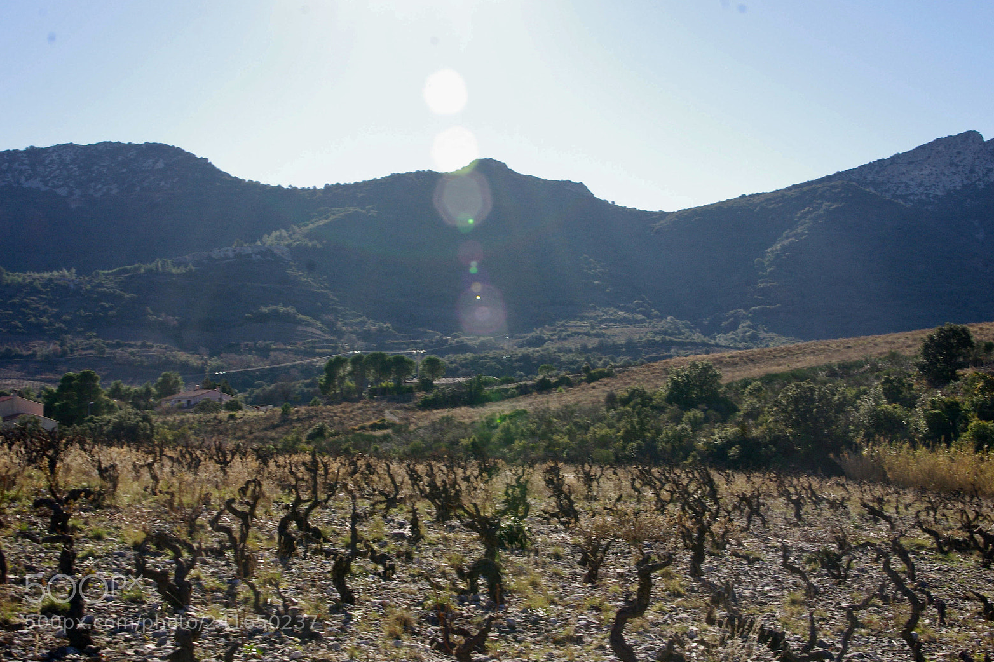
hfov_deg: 42.8
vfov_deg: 29.2
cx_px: 494
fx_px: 1270
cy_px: 334
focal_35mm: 46
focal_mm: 30
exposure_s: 1/125
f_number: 11
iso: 400
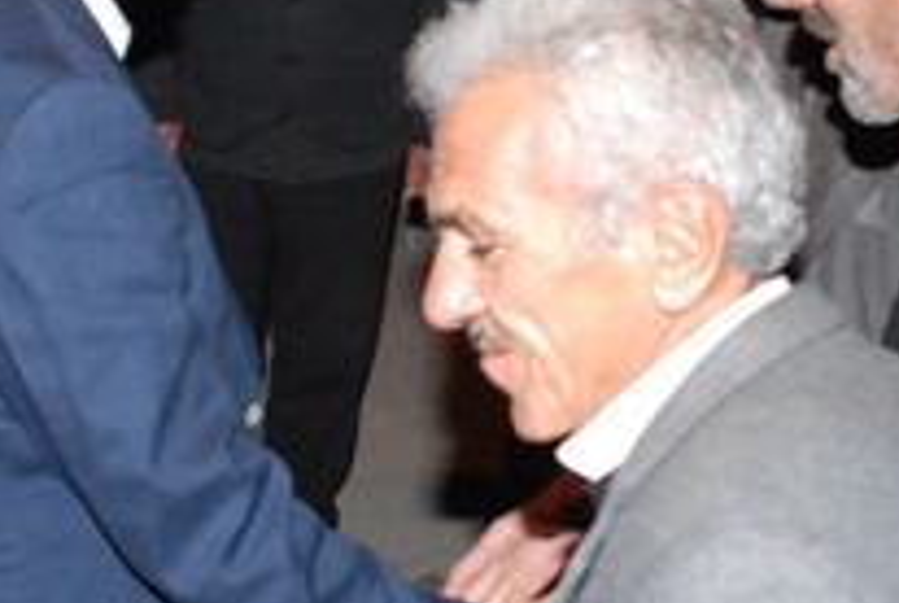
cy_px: 214
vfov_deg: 16.3
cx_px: 480
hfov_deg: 24.2
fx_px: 2101
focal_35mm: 84
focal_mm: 18
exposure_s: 1/60
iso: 1000
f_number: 7.1
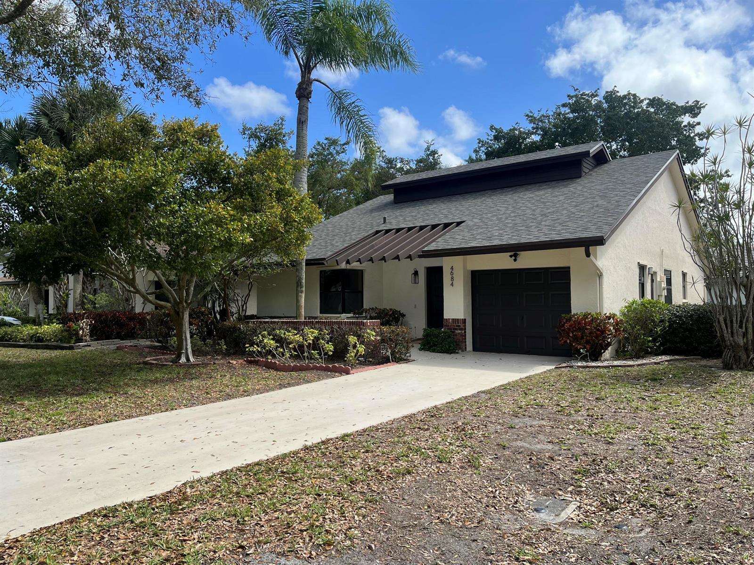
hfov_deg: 67.3
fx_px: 566
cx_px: 377
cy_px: 282
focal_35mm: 26
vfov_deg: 53.1
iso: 50
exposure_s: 1/2410
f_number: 1.6
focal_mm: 5.1
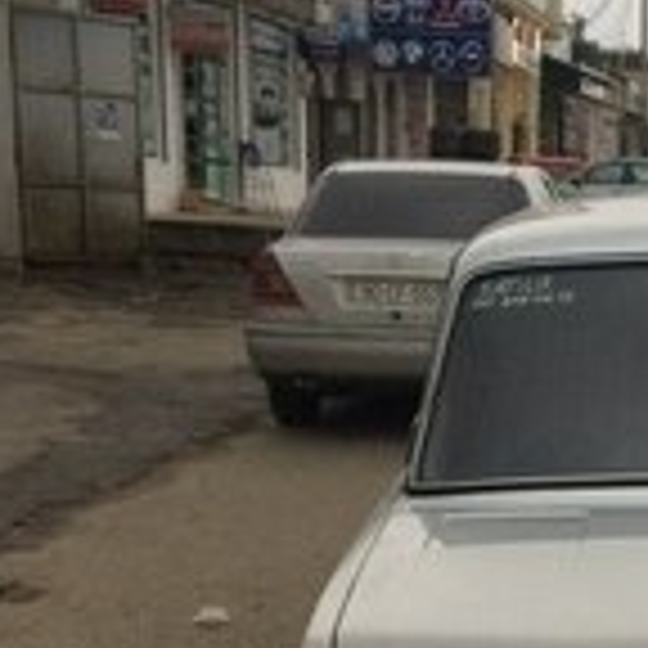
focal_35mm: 88
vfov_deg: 18.8
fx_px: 1864
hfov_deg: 18.8
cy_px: 752
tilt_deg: -15.7
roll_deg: -3.5
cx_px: 742
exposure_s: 1/33
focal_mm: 4.15
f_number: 2.2
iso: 50
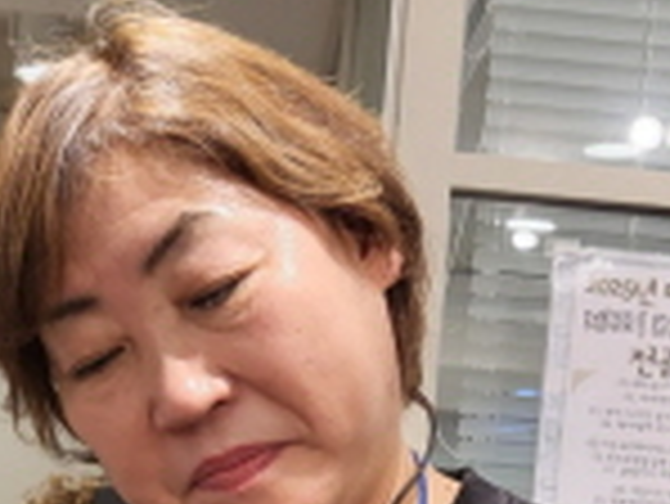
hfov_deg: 25.0
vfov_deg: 17.8
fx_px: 1511
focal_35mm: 78
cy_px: 648
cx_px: 301
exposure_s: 1/120
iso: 64
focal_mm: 4.25
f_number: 1.8
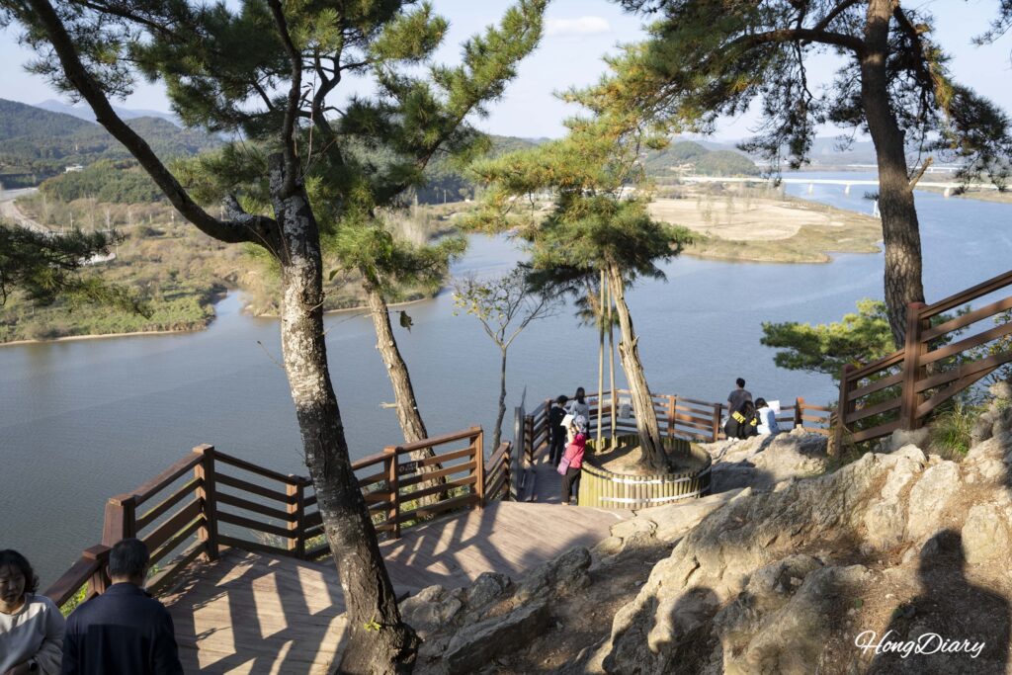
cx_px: 506
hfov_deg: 57.2
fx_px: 928
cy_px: 338
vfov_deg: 40.0
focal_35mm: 33
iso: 100
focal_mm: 33
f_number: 8
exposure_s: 1/100
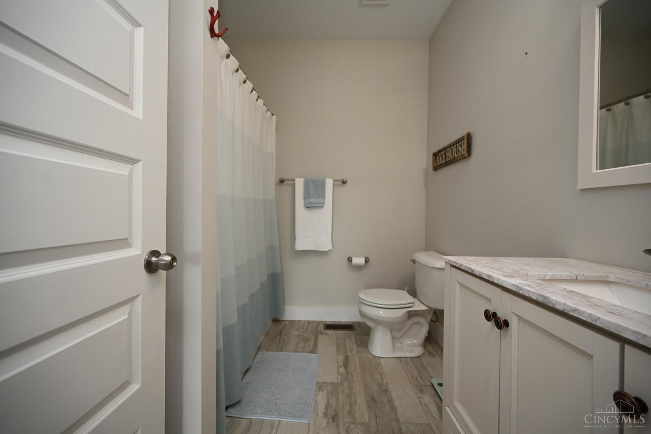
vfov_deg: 81.2
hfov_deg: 104.3
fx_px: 253
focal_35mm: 14
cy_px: 217
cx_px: 326
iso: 320
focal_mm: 14
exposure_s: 1/60
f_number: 4
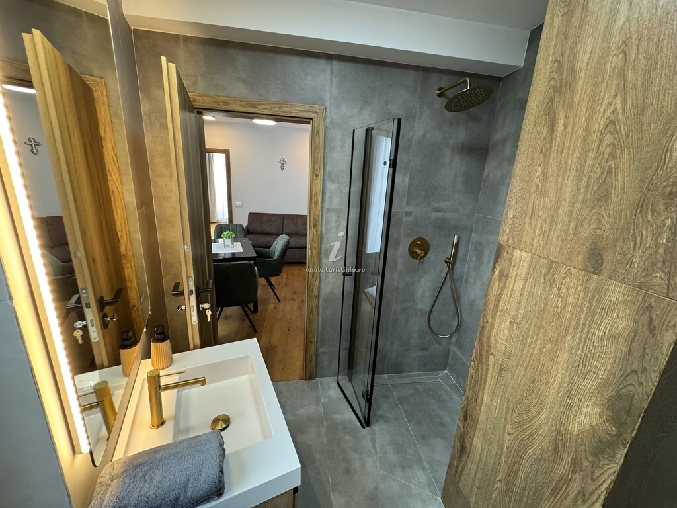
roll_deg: -3.2
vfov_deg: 85.7
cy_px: 254
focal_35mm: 14
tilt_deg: -16.3
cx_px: 338
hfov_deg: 102.1
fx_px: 274
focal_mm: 2.22
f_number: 2.2
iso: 320
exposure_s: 1/100
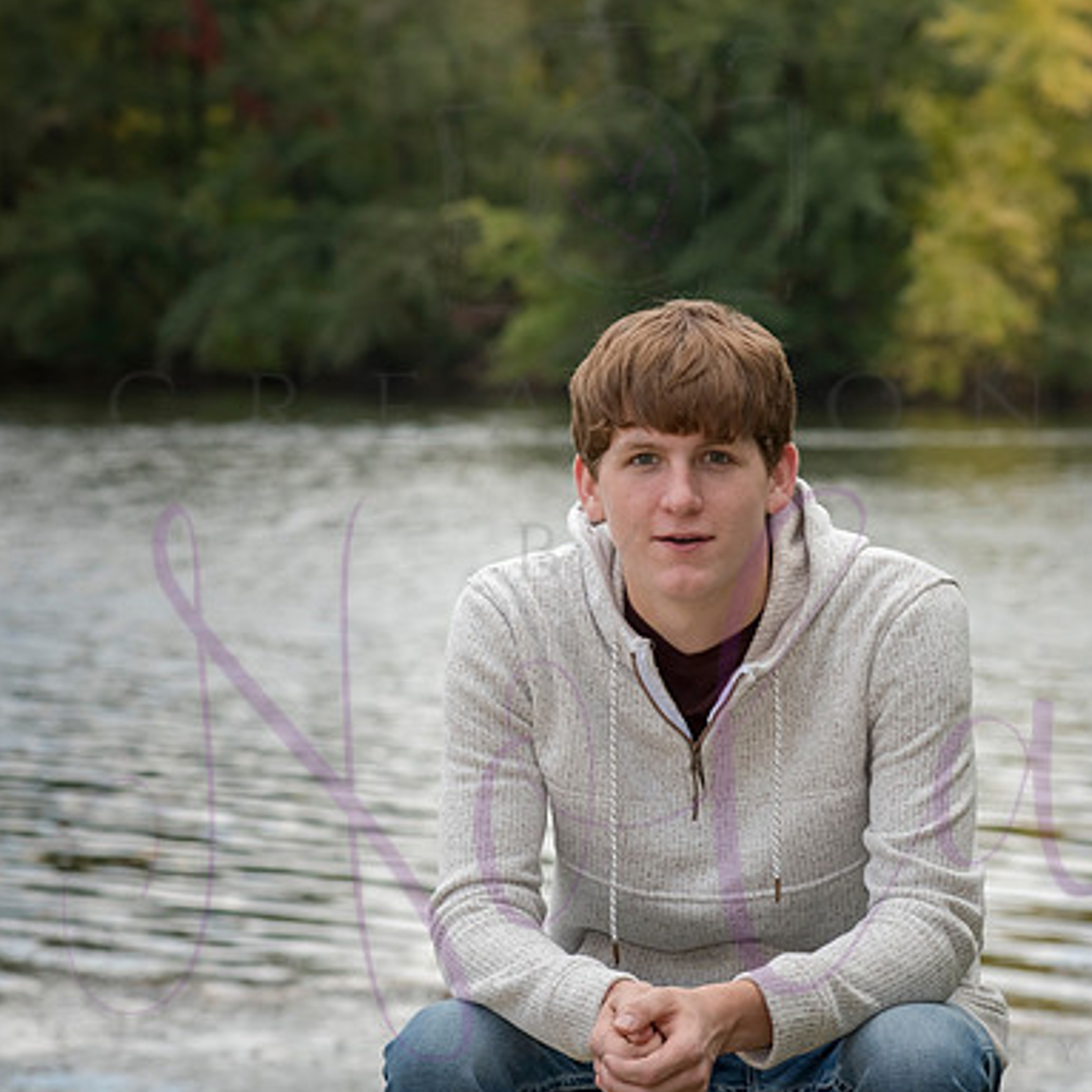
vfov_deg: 12.1
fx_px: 5139
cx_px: 633
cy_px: 546
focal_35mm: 144
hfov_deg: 12.1
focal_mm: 112
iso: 800
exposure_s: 1/640
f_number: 7.1
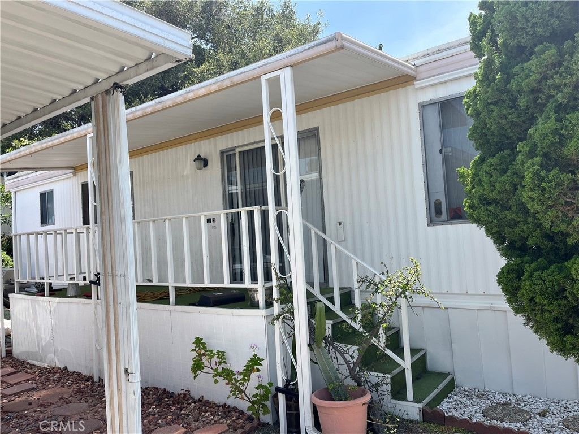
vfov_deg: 53.1
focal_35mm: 26
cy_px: 217
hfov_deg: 67.3
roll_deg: +3.8
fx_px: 435
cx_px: 290
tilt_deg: +2.8
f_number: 1.6
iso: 50
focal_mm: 5.1
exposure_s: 1/1695
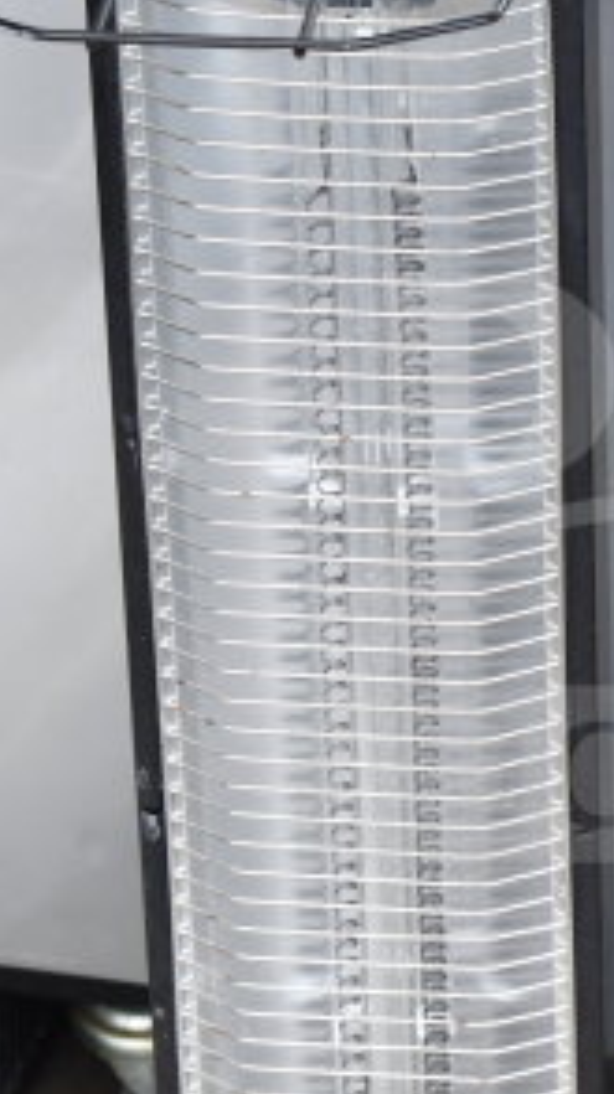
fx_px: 5393
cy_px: 567
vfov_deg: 11.6
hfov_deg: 6.5
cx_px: 711
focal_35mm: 186
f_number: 5.6
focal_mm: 38
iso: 200
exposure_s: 1/125
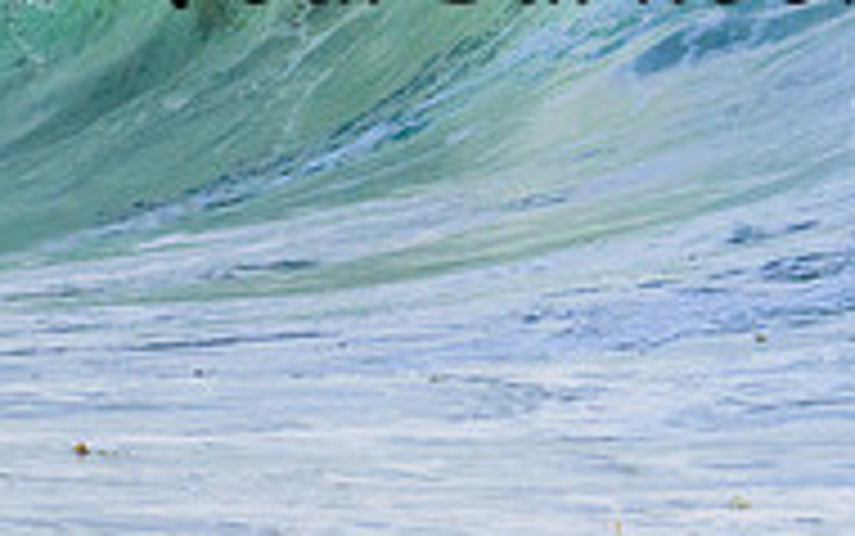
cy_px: -360
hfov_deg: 1.3
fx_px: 36675
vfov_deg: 0.8
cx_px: 960
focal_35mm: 1573
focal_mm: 370
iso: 1100
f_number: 13
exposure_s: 1/2000
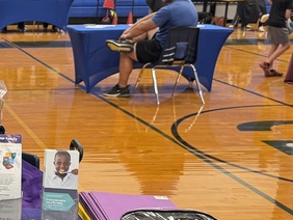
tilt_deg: -16.1
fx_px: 737
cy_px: 177
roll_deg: -0.7
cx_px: -79
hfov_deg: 20.7
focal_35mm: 87
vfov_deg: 16.9
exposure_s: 1/60
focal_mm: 6.76
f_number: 1.78
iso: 160
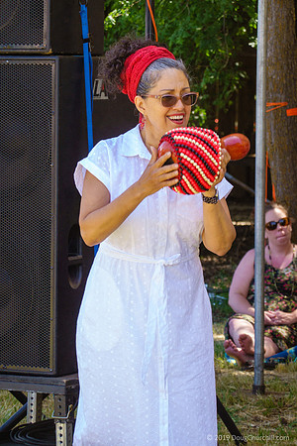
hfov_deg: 6.9
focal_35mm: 200
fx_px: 2475
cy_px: 223
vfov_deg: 10.3
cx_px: 148
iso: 250
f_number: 4.5
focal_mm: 72
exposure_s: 1/200
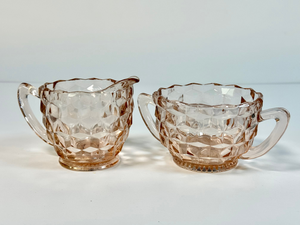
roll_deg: -0.2
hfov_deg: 39.7
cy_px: 112
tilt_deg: -14.2
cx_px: 150
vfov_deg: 30.3
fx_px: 416
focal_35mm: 48
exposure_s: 1/557
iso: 80
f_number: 1.78
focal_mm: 6.76
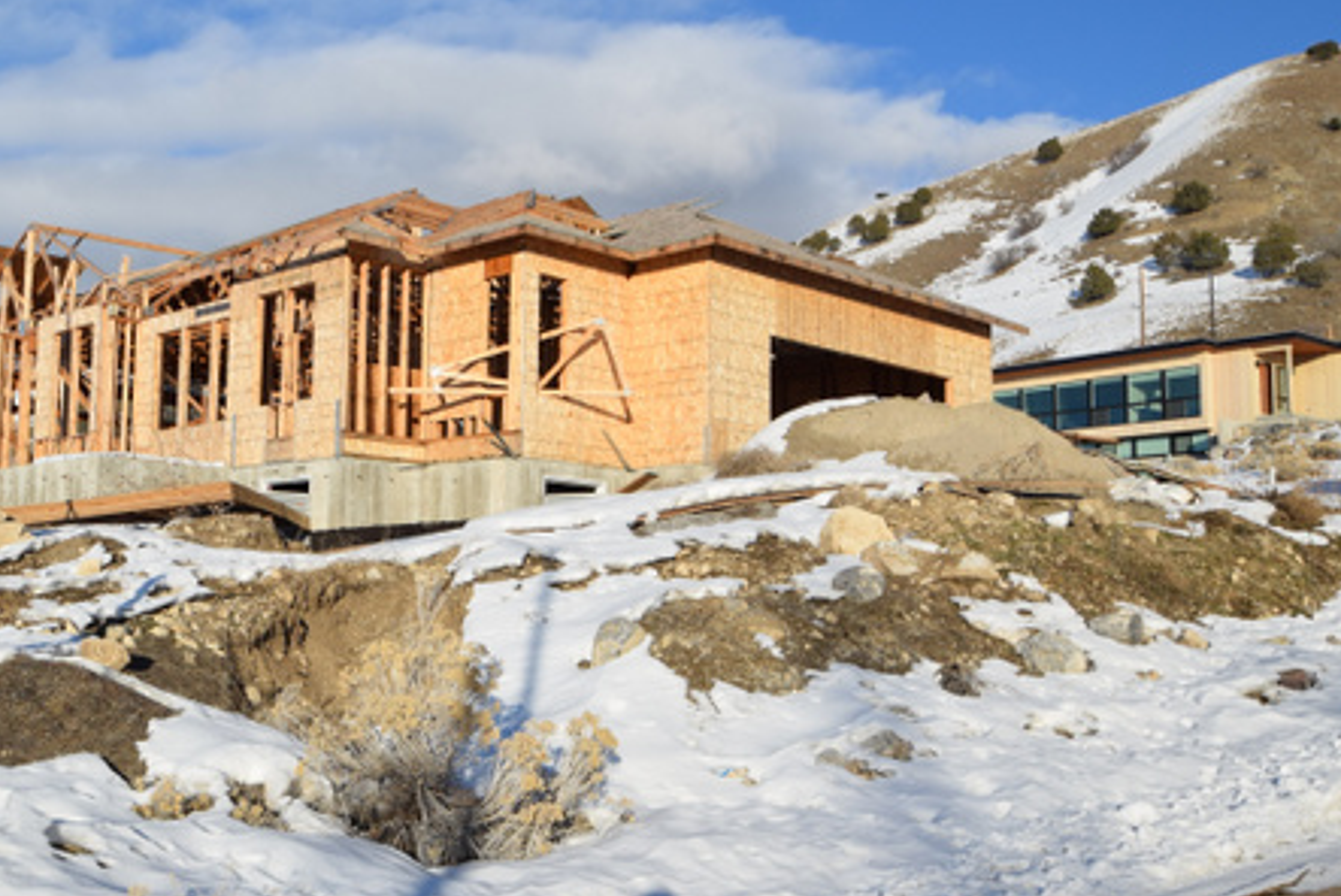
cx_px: 457
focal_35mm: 39
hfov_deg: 48.8
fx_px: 1454
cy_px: 419
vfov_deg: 34.2
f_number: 10
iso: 200
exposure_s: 1/400
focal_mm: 18
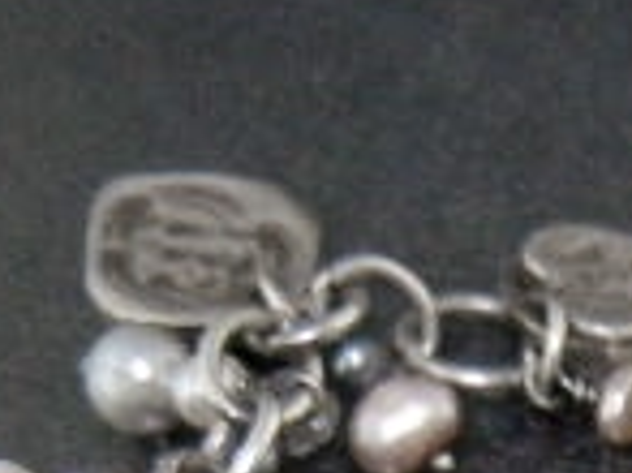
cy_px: 907
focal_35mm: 148
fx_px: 2700
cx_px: 834
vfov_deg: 9.4
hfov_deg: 12.9
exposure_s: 1/30
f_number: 7.2
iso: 734
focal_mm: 6.2
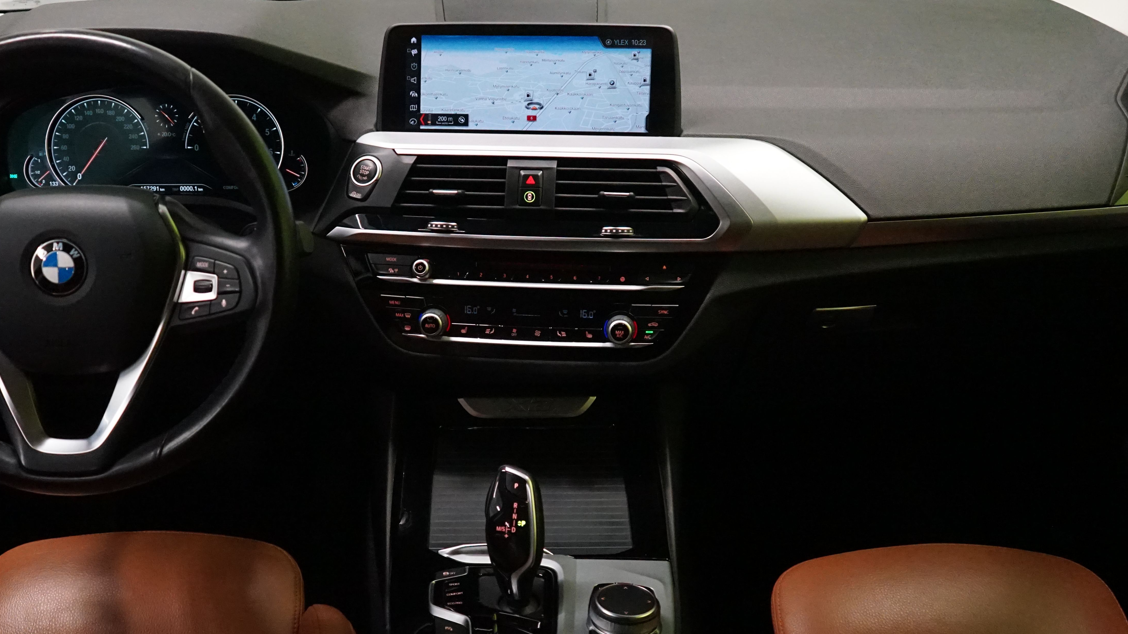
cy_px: 348
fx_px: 1196
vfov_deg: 29.7
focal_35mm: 40
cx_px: 491
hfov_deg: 50.3
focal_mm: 28
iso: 6400
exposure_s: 1/160
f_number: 3.5
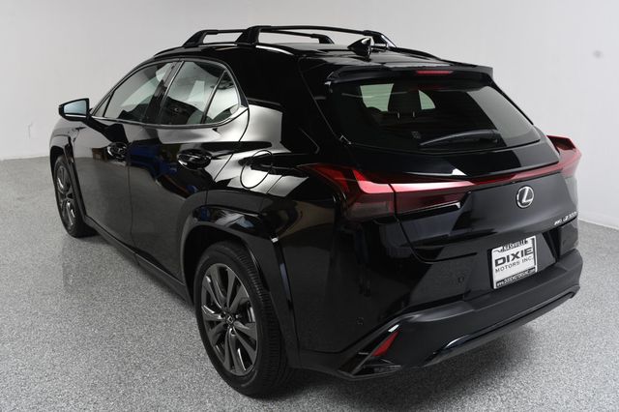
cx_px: 310
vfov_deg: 39.9
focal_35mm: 33
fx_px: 567
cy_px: 206
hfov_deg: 57.2
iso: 100
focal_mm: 22
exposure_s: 1/160
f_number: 9
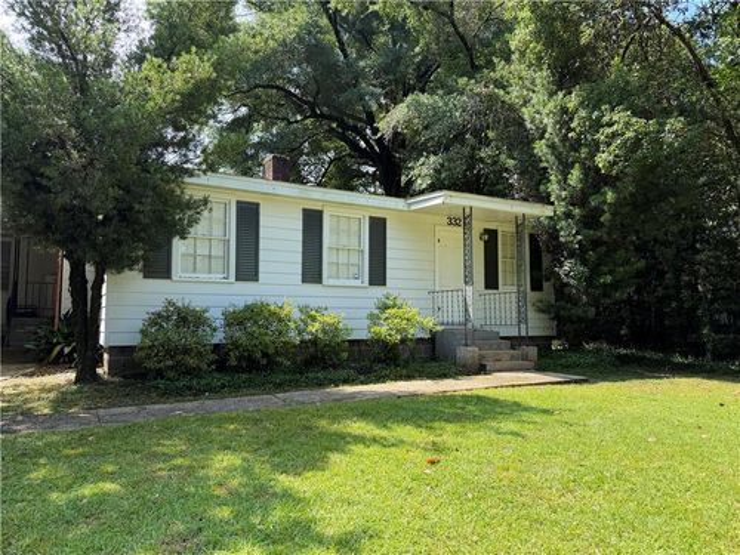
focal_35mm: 24
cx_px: 370
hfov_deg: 71.6
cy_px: 278
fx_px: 513
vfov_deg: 56.8
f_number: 1.78
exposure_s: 1/888
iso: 80
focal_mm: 6.76
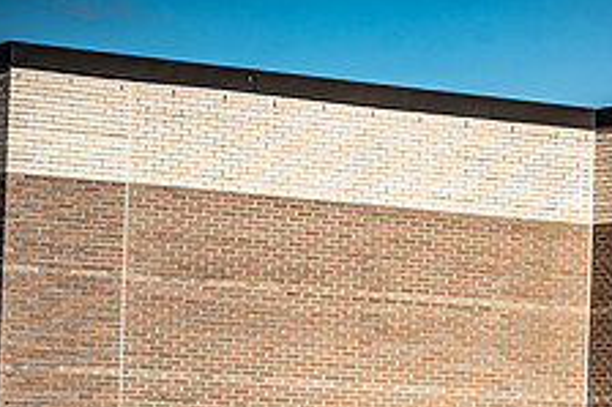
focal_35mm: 194
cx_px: 592
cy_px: 647
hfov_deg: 10.5
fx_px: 3295
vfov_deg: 6.9
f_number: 8
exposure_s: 1/400
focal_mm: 50
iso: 100
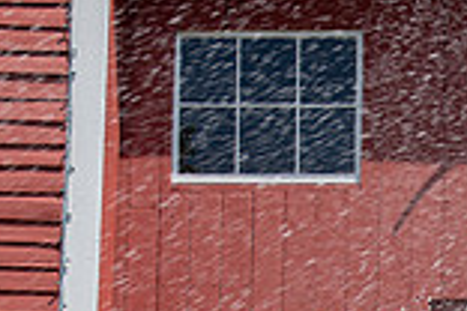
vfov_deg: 9.5
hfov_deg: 14.1
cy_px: 480
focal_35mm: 140
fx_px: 1816
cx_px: 605
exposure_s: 1/250
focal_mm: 25
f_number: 5.6
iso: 100
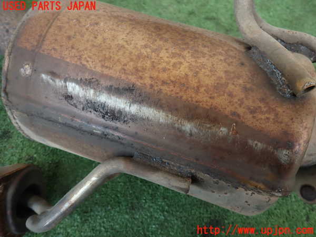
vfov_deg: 54.9
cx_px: 158
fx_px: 228
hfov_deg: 69.4
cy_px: 118
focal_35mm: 25
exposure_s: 1/60
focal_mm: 4.5
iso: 100
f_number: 2
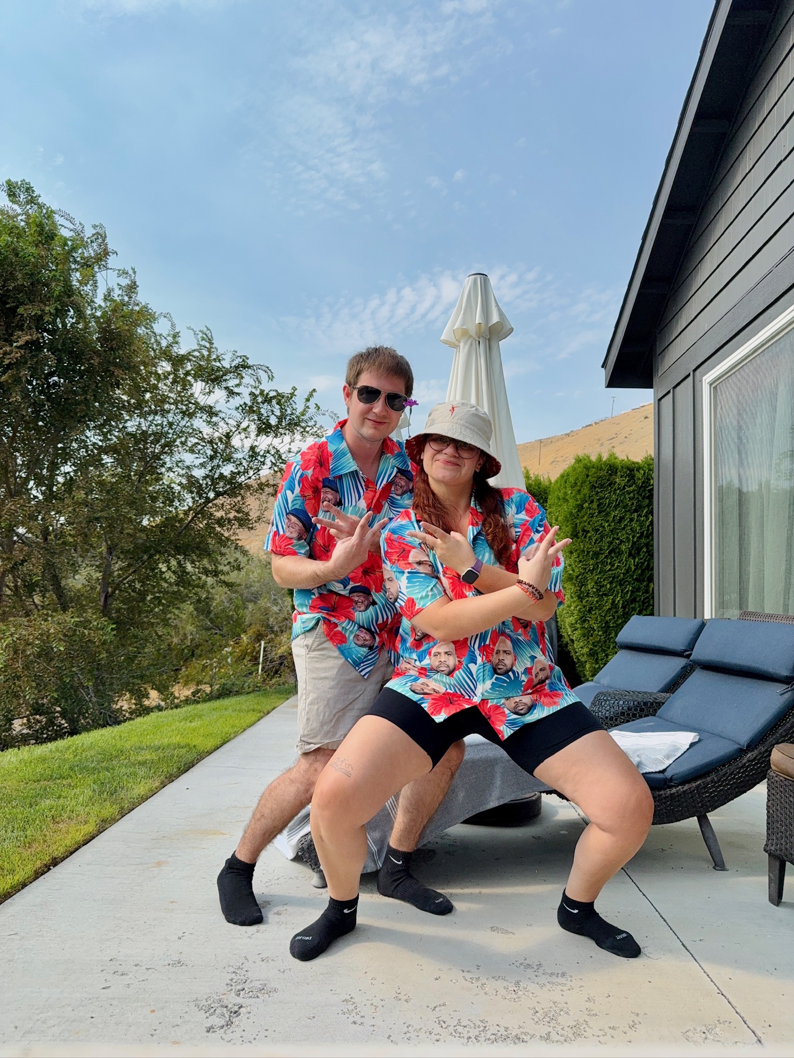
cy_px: 529
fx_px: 734
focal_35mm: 24
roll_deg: -2.4
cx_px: 397
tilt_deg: +6.0
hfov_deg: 56.8
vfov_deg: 71.6
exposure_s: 1/4405
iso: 80
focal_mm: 6.76
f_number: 1.78
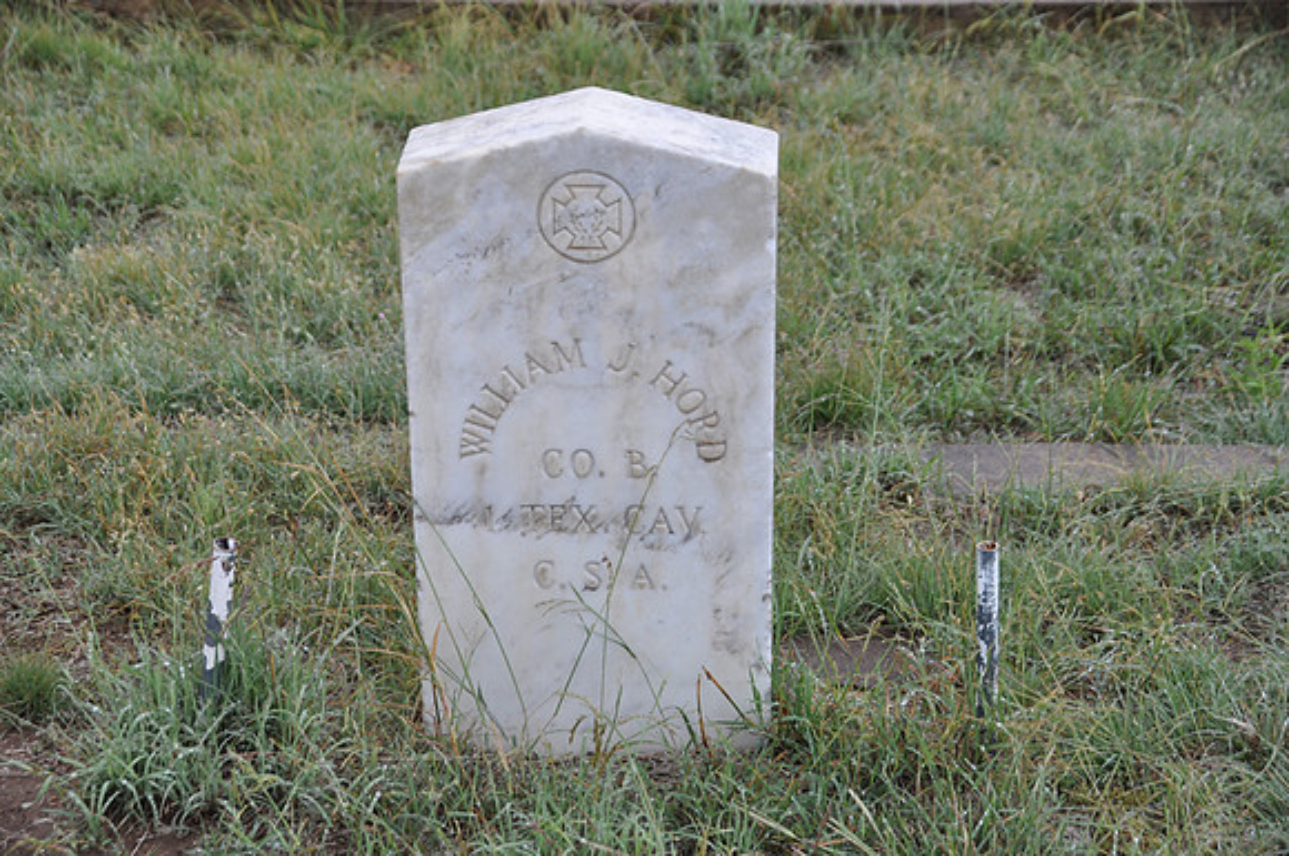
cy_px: 428
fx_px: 3218
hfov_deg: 22.7
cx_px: 644
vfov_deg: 15.1
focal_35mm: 90
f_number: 7.1
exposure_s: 1/200
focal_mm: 60
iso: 200
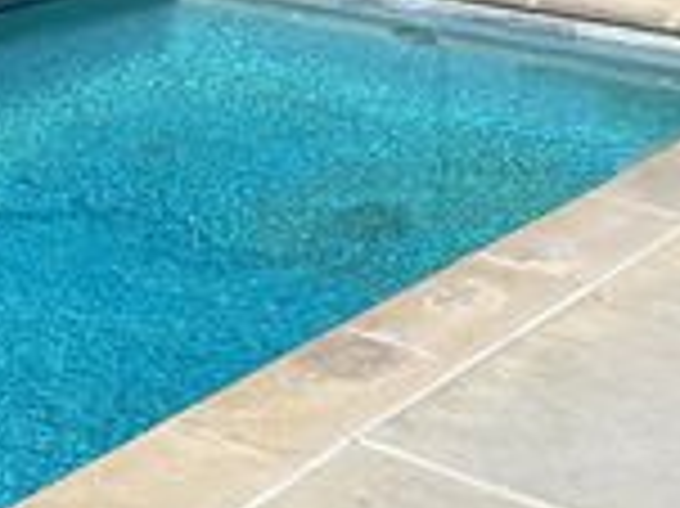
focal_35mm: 86
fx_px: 1688
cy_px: -38
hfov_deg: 22.3
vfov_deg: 16.7
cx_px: 86
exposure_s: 1/5319
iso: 50
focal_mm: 5.1
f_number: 1.6
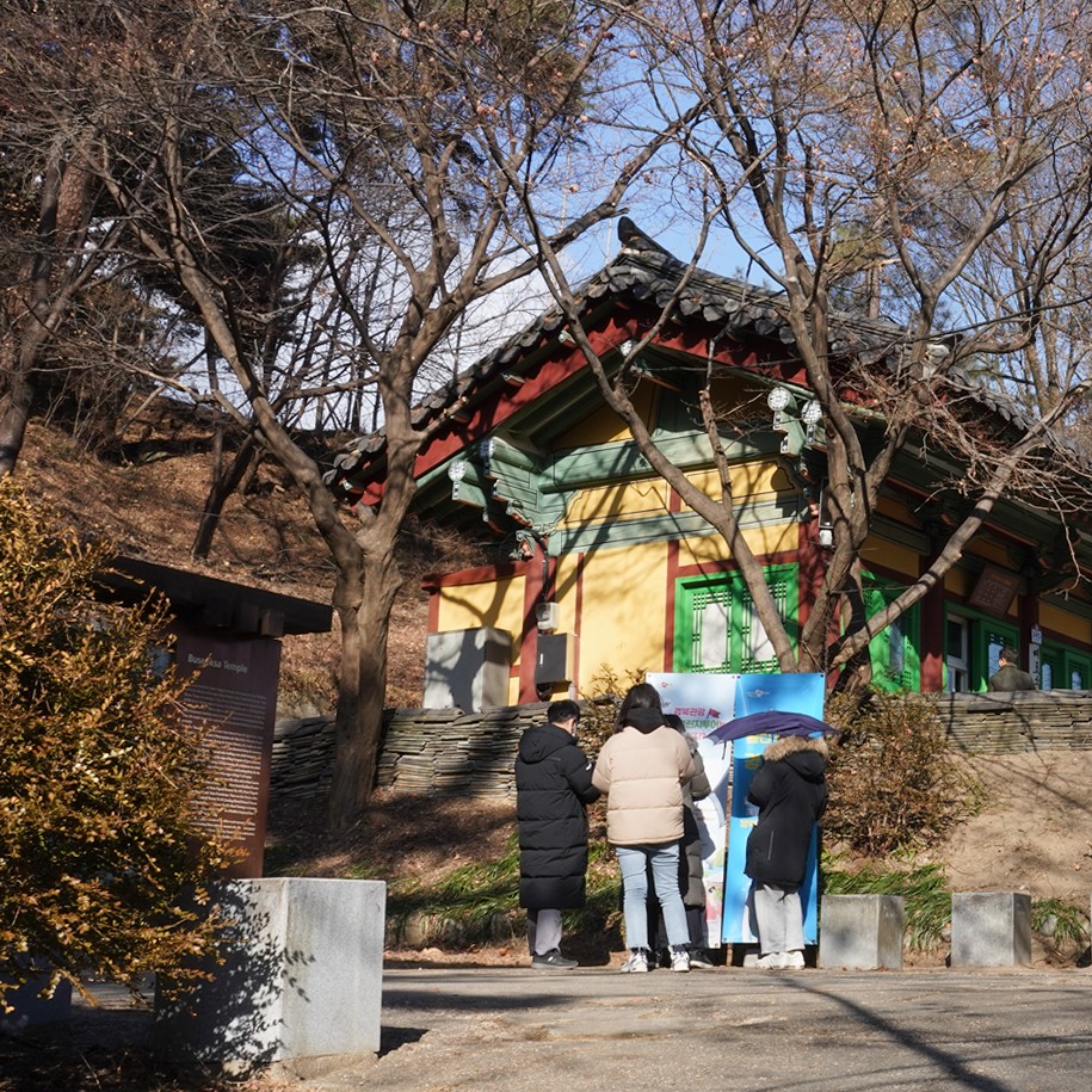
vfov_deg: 32.8
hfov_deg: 30.3
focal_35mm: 52
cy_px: 526
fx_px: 1856
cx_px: 1116
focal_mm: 28
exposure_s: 1/100
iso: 400
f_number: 22
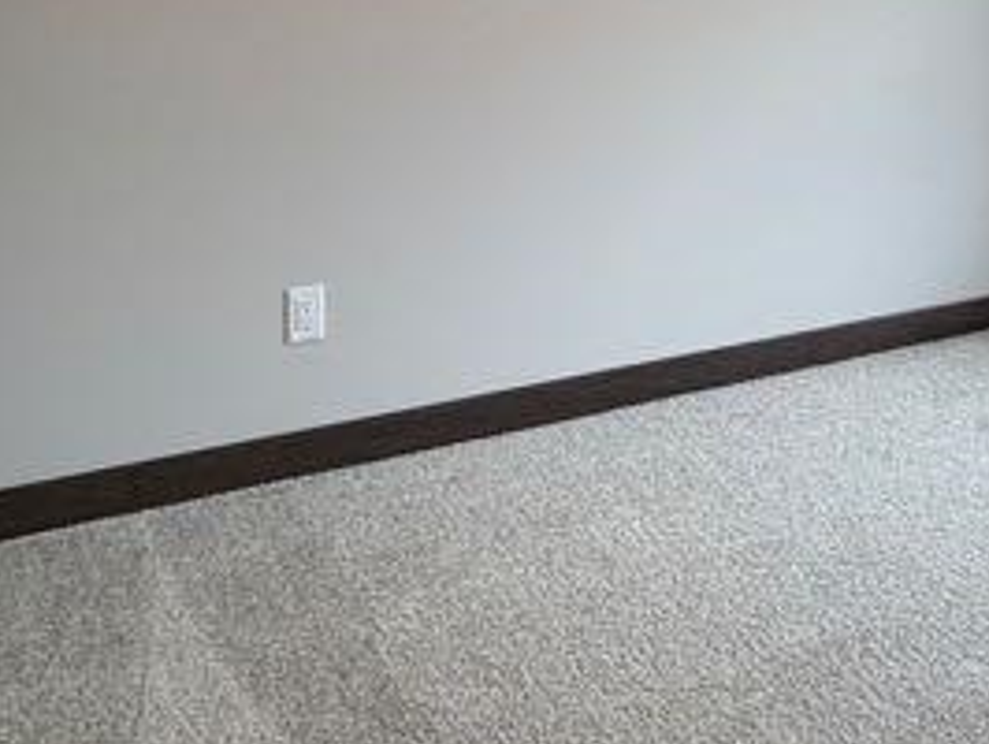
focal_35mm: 44
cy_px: -73
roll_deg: +0.7
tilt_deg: -0.1
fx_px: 1258
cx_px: 825
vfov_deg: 29.7
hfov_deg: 40.7
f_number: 2.2
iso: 200
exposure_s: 1/120
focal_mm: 2.22
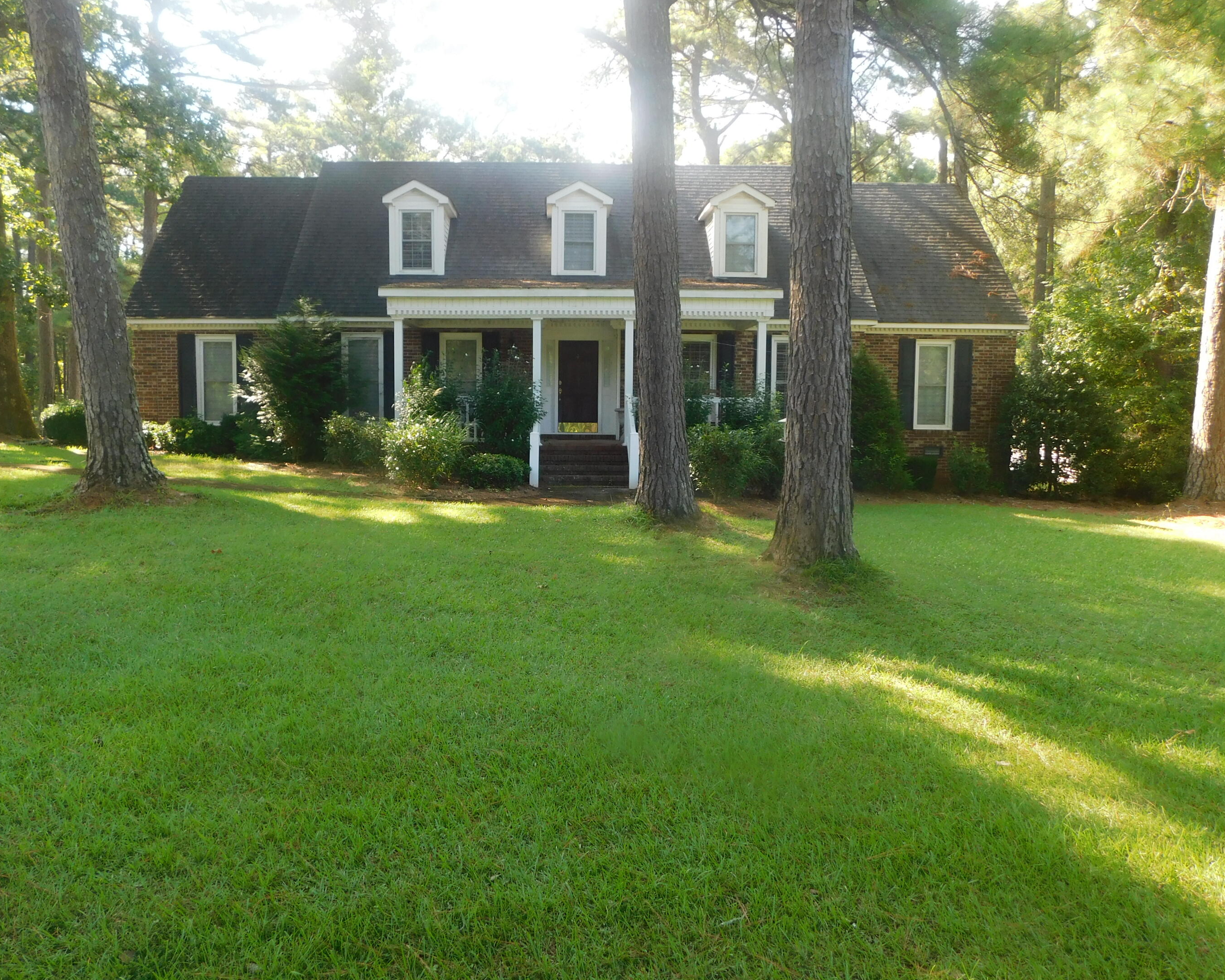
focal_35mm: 26
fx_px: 943
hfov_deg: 65.9
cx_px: 567
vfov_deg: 54.9
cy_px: 487
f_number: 3
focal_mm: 4.1
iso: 125
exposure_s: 1/100
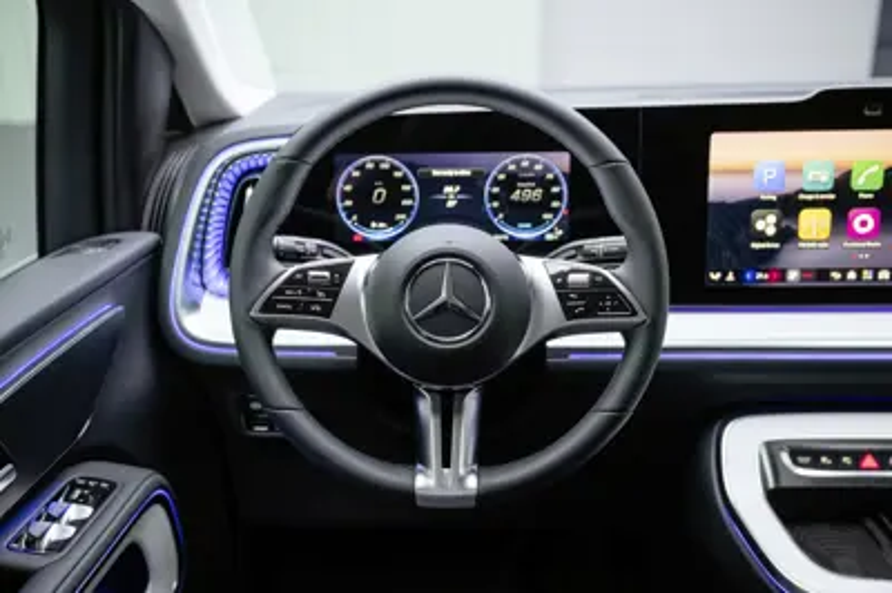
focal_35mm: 42
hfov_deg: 46.4
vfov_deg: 31.8
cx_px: 446
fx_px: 1040
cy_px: 296
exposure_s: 1/8
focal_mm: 42
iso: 125
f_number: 4
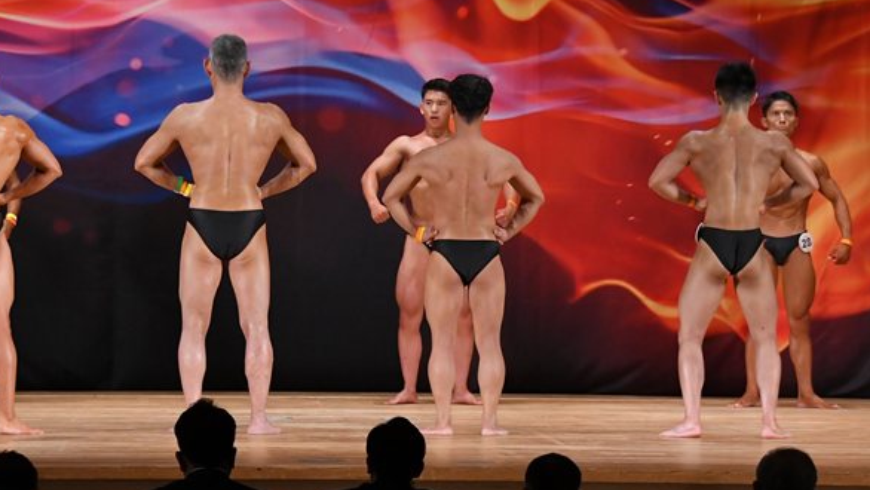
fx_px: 4407
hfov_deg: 11.3
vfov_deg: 6.4
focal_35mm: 191
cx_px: 367
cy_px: 169
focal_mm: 92
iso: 3200
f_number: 5.6
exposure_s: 1/400
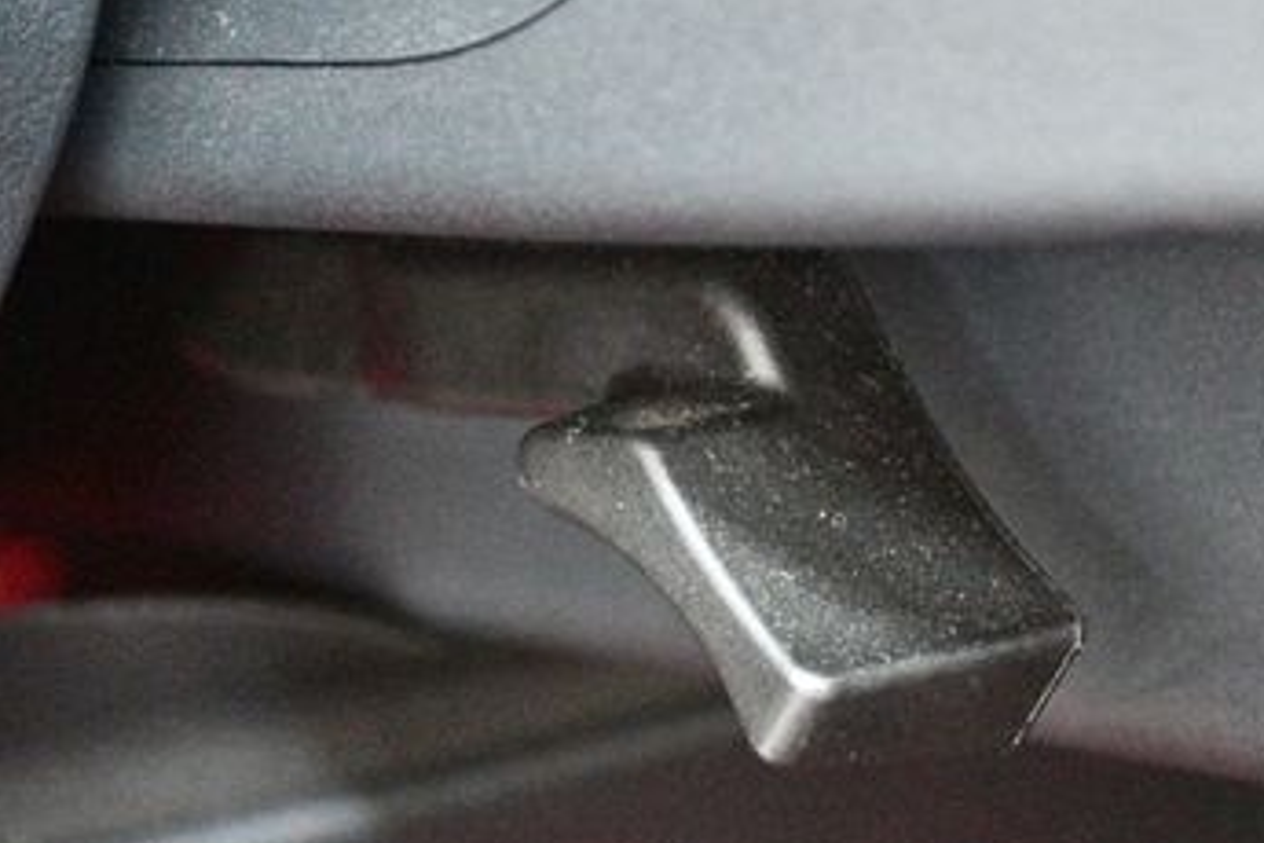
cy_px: 506
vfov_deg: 10.7
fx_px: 4494
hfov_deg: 16.0
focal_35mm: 128
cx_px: 817
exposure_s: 1/13
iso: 12800
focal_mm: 46
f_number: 5.3
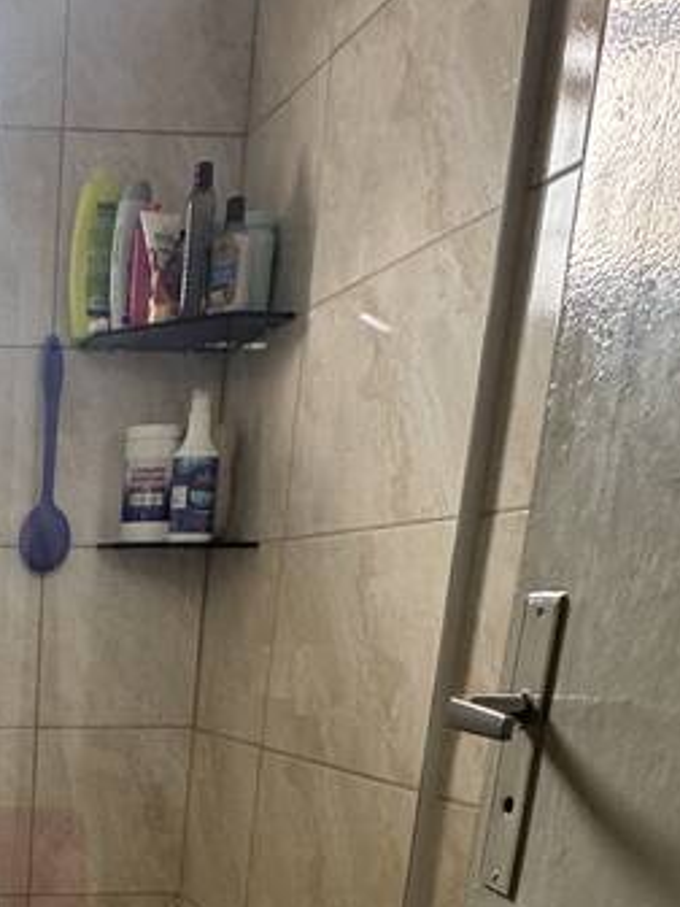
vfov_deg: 36.7
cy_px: 953
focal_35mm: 45
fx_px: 1179
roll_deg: -0.1
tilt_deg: -16.1
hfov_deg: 27.6
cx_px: -170
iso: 200
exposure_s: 1/60
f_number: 2.2
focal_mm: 2.22
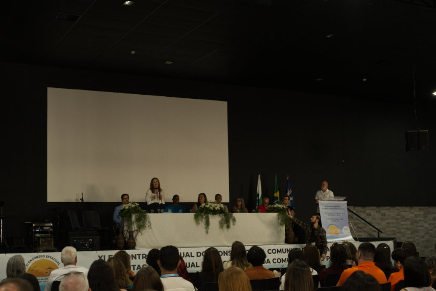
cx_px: 214
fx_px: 618
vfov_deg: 26.4
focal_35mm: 51
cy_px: 184
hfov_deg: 38.9
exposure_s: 1/100
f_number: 4
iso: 2500
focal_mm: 35
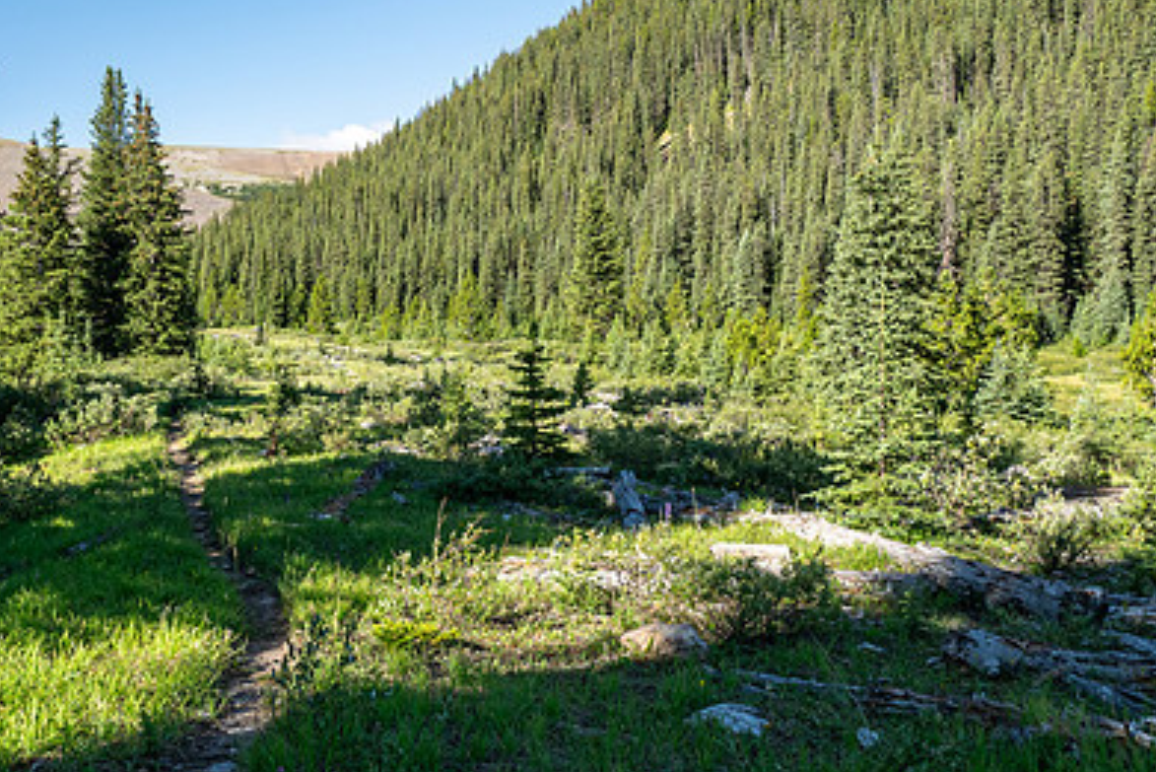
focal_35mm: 37
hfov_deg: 51.0
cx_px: 396
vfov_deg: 36.0
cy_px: 365
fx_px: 1188
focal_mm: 12
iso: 200
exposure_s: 1/60
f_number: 8
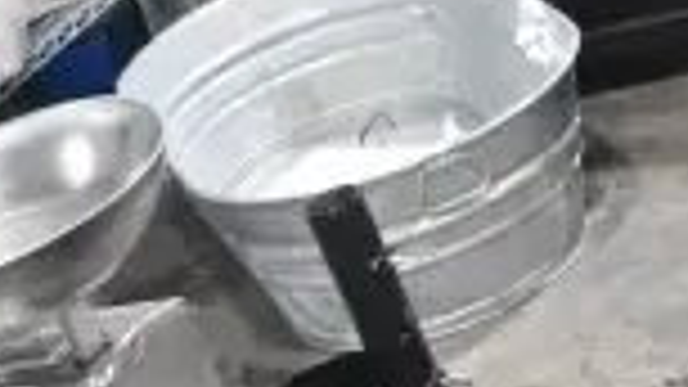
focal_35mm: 125
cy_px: 817
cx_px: 657
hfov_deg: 16.9
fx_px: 2280
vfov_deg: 9.0
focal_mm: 20
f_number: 7.1
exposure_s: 1/160
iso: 6400
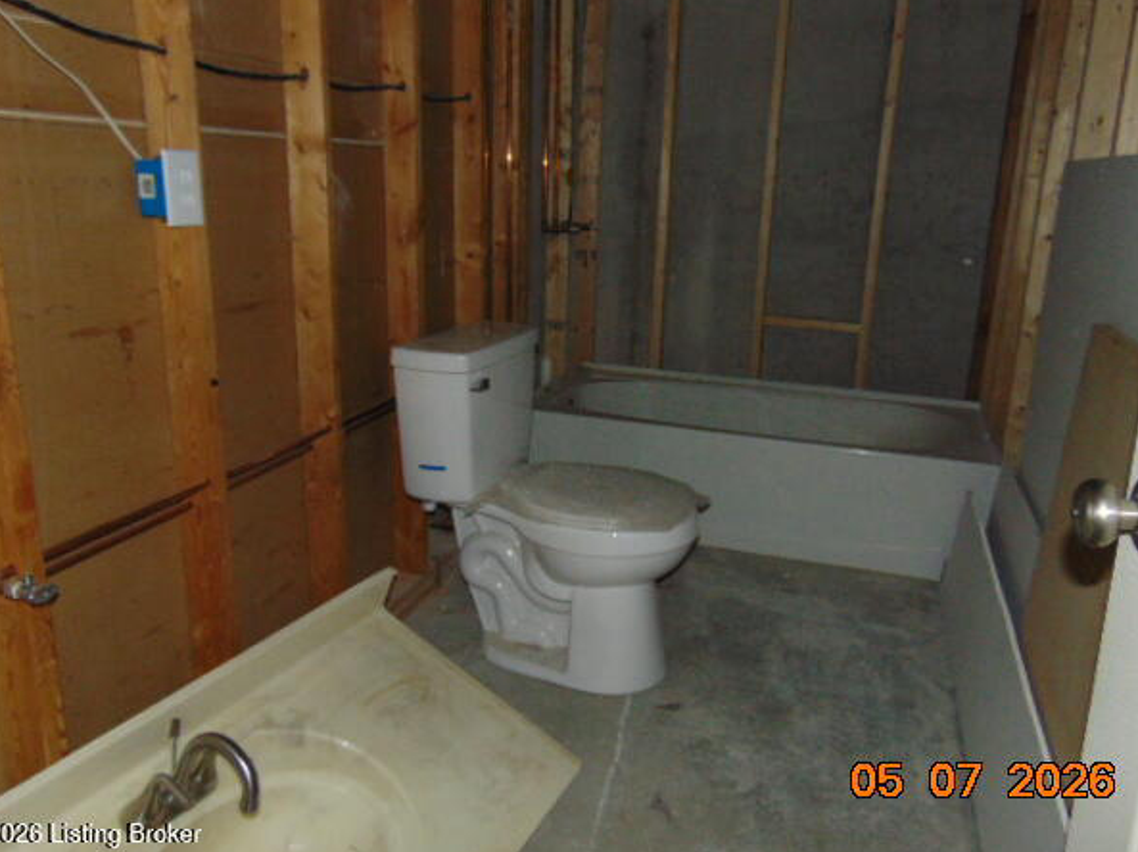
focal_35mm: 27
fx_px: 887
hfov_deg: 65.4
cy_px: 414
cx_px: 572
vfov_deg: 51.3
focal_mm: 4.5
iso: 200
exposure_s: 1/30
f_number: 3
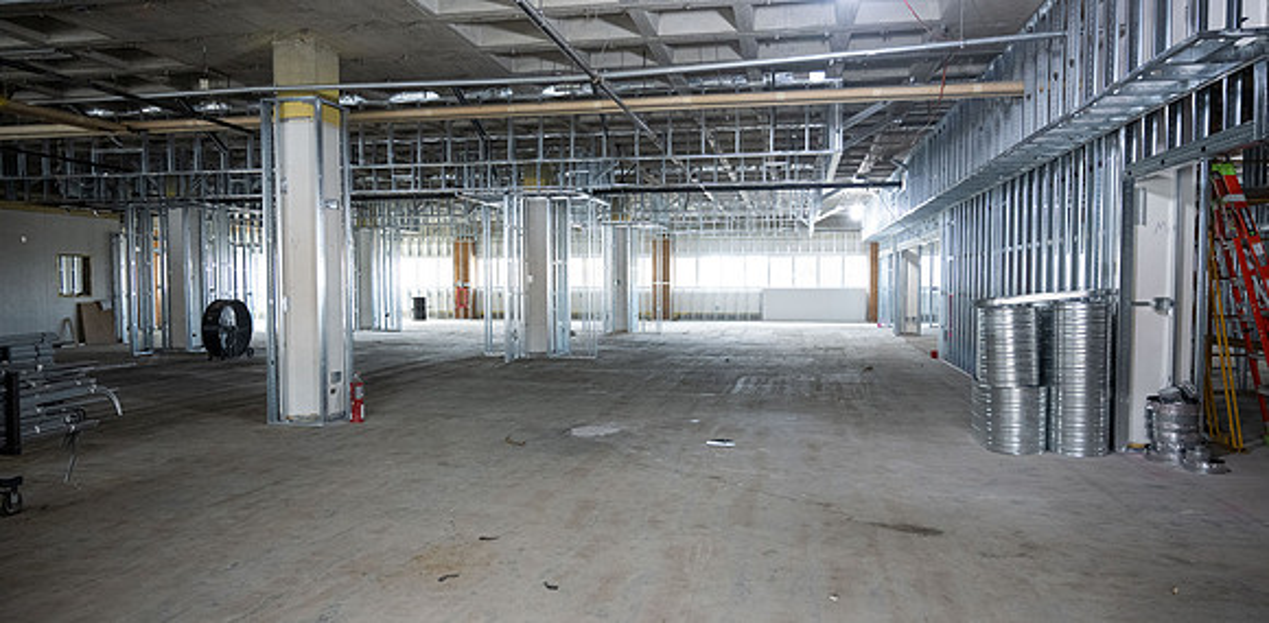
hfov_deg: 73.8
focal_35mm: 26
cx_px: 634
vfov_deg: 40.5
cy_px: 315
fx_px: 846
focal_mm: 24
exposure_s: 1/160
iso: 4000
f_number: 4
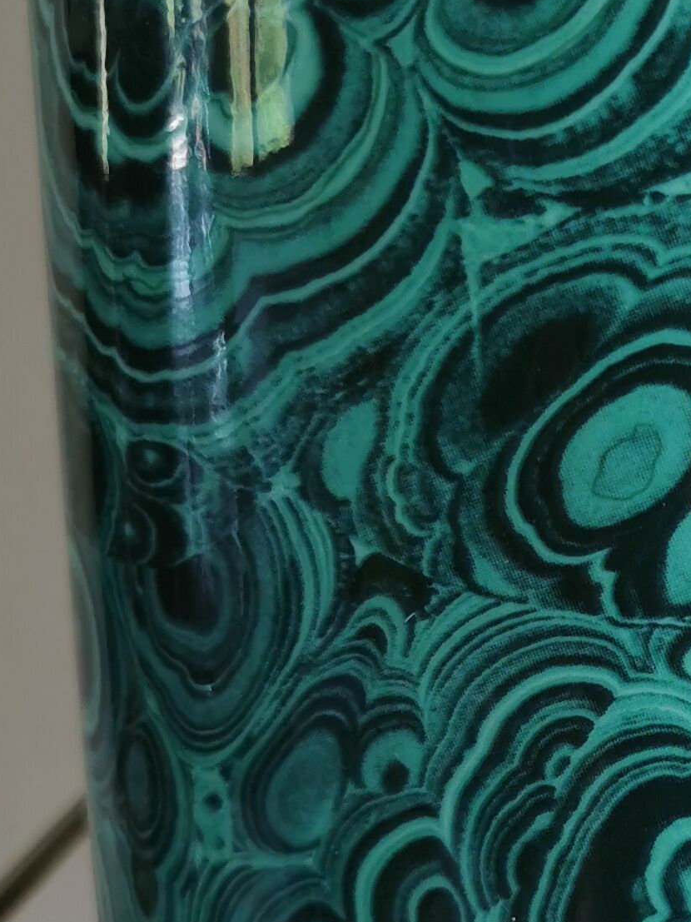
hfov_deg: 16.2
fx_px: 2369
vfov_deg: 22.0
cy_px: 475
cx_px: 728
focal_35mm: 89
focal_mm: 5.56
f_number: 1.6
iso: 50
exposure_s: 1/135
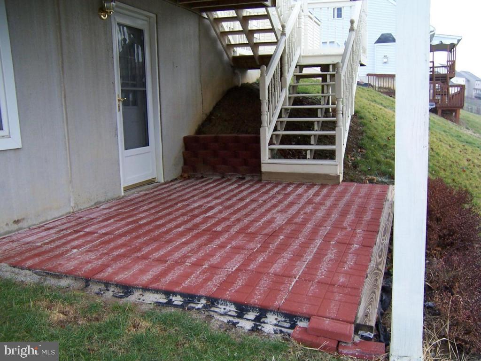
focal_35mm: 33
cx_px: 240
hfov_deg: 55.4
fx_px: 459
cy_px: 180
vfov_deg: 42.9
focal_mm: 5.5
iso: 80
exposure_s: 1/60
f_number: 2.8
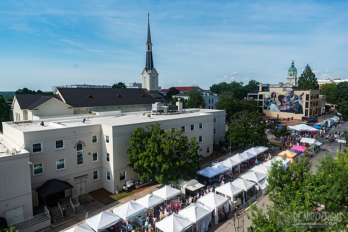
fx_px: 232
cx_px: 174
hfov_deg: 73.7
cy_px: 116
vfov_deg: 53.2
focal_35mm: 24
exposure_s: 1/1600
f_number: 5
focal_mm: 24
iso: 200
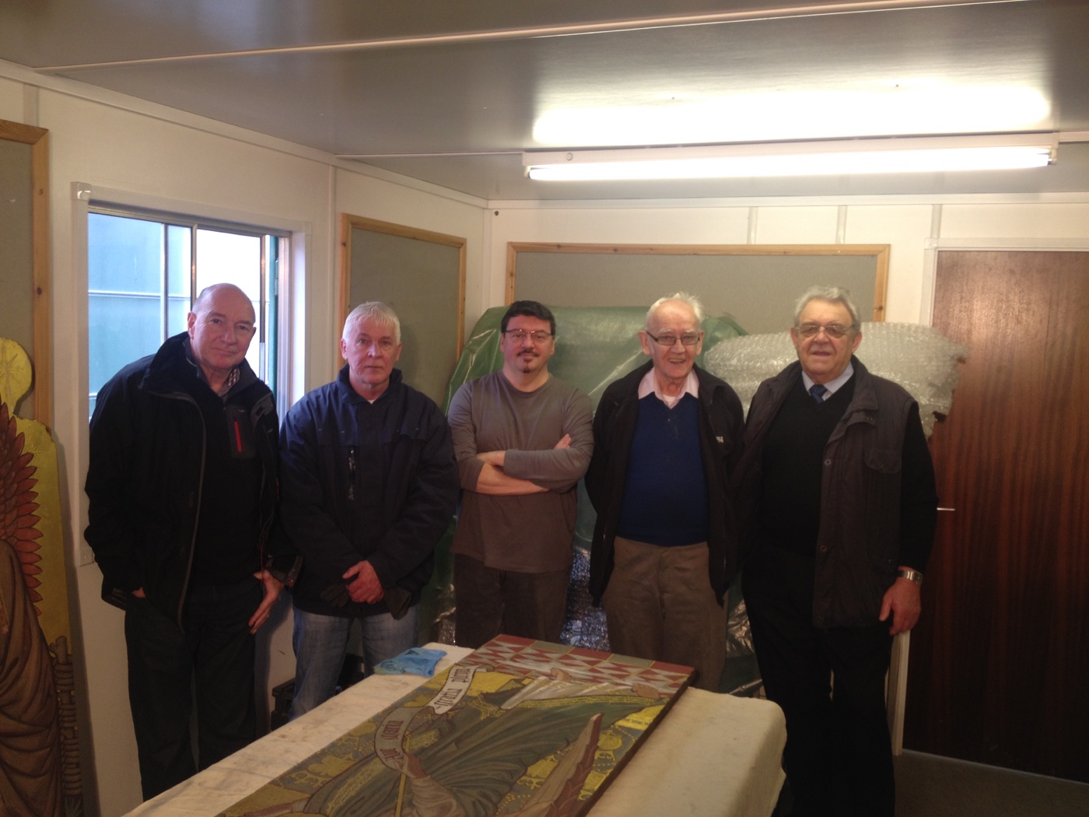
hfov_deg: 52.6
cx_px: 544
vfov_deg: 40.7
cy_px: 408
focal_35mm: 35
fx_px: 1101
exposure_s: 1/24
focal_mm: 4.28
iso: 50
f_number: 2.4
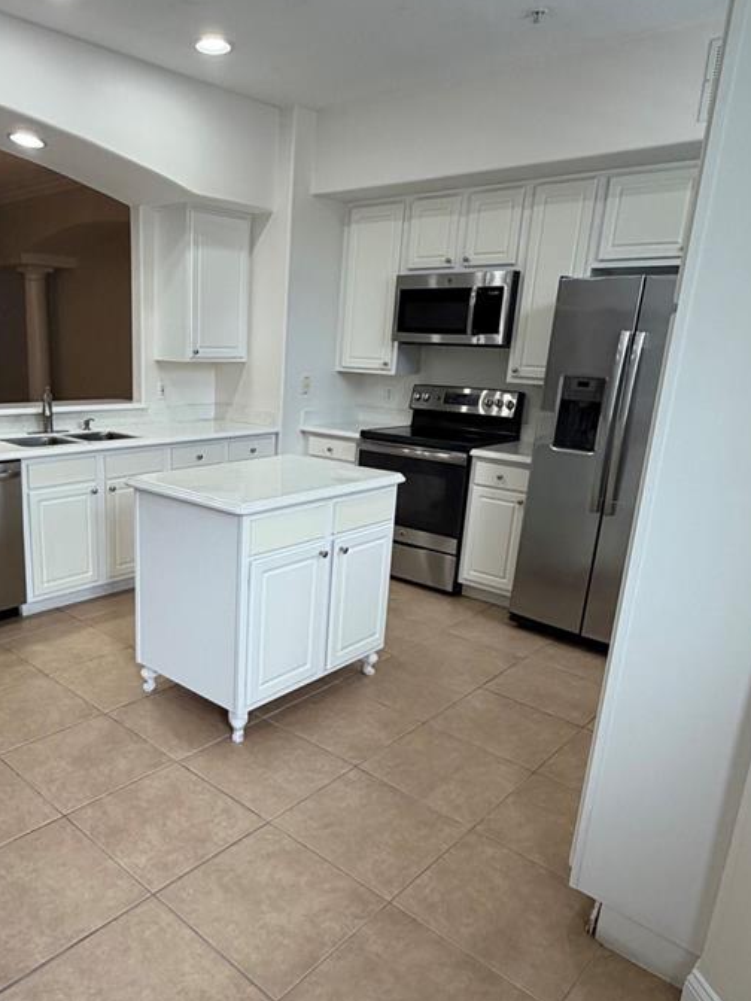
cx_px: 250
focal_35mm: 25
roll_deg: -2.0
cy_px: 544
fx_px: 723
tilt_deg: -15.9
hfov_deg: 53.8
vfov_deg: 69.3
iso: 200
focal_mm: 2.22
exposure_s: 1/120
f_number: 2.2
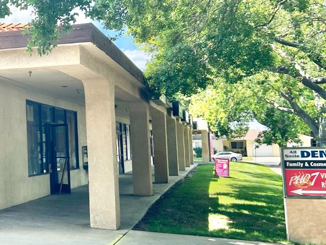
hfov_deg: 29.5
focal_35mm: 59
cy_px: 80
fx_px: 556
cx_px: -33
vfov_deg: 24.7
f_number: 1.5
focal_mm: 5.7
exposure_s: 1/2252
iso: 50
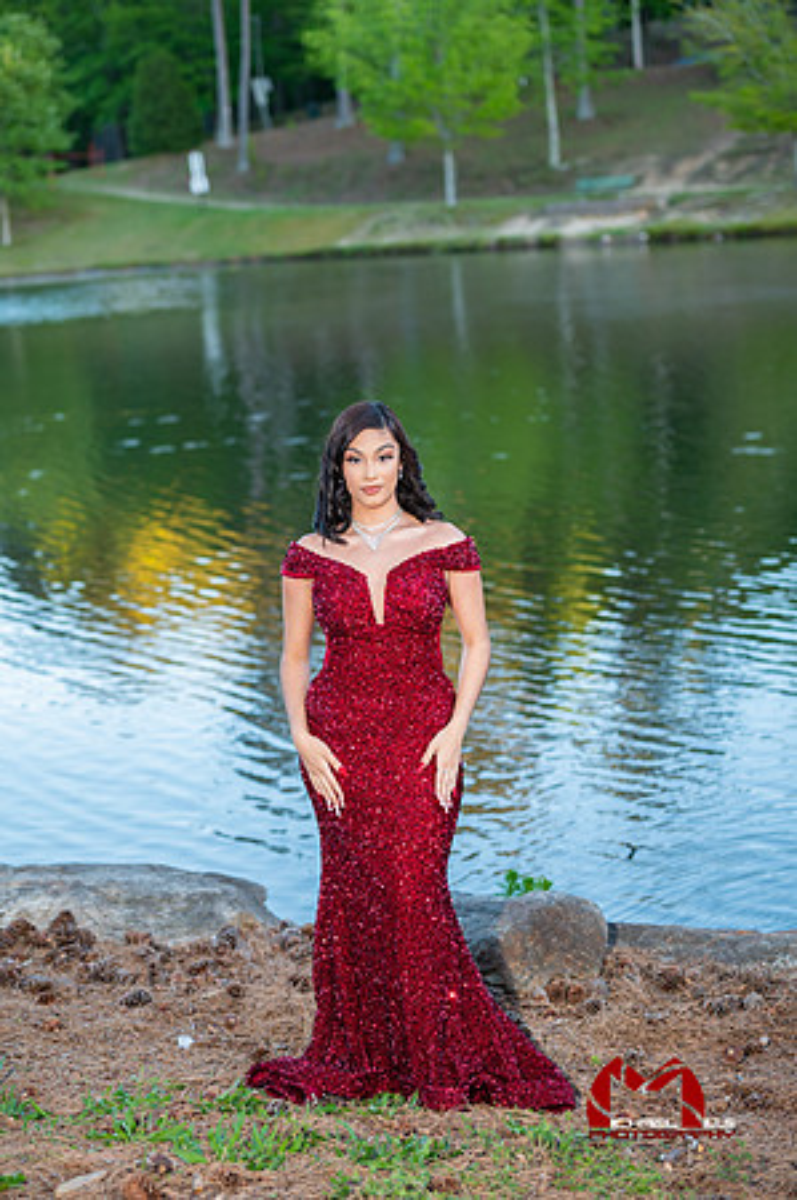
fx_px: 2330
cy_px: 600
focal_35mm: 70
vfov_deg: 28.9
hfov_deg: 19.4
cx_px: 398
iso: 320
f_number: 2.8
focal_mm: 70
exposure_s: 1/200
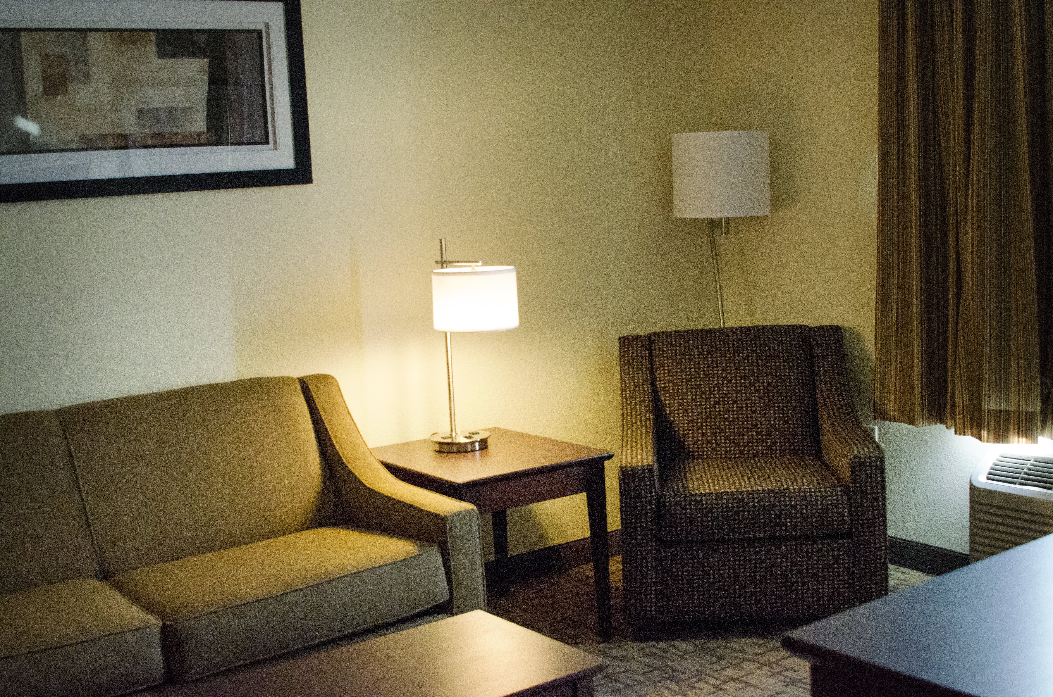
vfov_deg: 31.8
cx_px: 526
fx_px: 1226
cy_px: 348
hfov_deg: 46.5
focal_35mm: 42
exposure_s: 1/250
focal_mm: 28
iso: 6400
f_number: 6.3
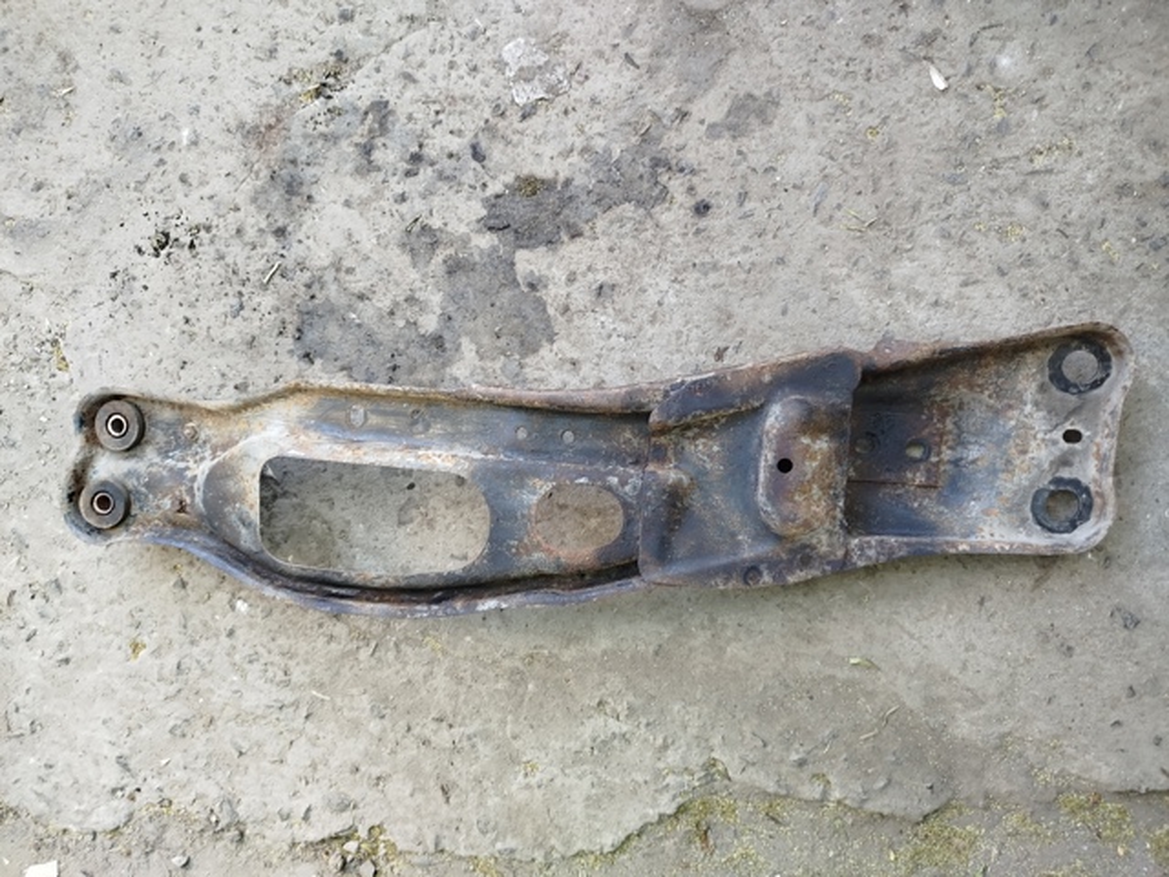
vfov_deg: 56.8
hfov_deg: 71.6
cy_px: 438
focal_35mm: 24
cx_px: 584
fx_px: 810
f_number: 1.7
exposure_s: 1/50
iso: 200
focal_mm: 5.31
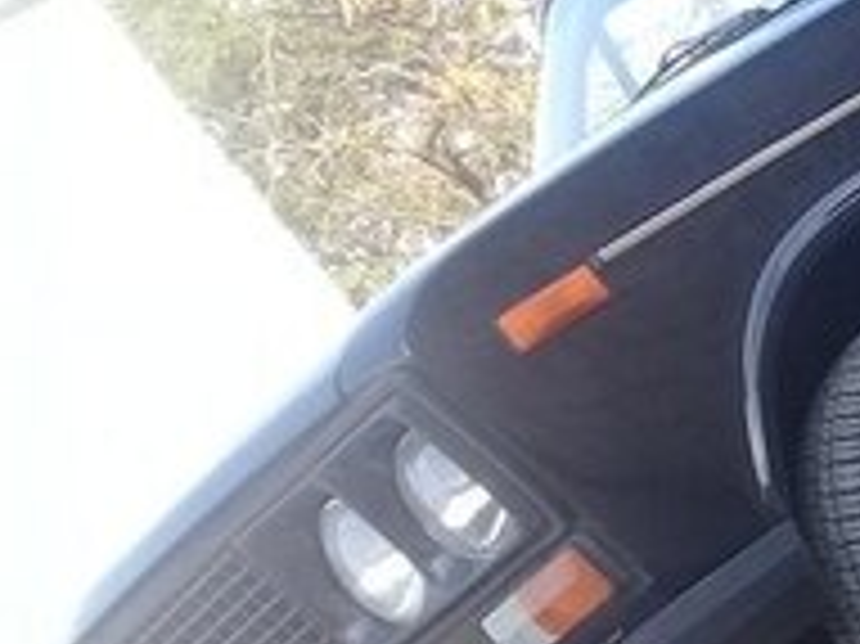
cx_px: 1445
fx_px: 2657
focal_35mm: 107
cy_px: 317
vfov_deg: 13.8
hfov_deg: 16.1
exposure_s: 1/198
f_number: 2.2
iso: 50
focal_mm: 3.3
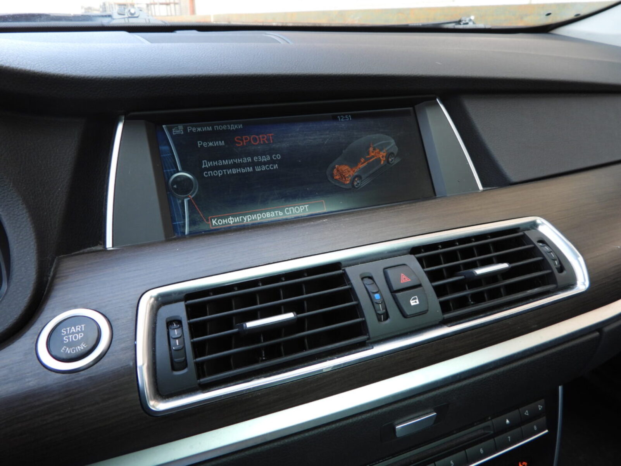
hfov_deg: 71.6
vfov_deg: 56.8
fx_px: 431
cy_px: 233
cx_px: 310
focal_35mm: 24
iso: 100
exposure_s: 1/60
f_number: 2.8
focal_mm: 4.3
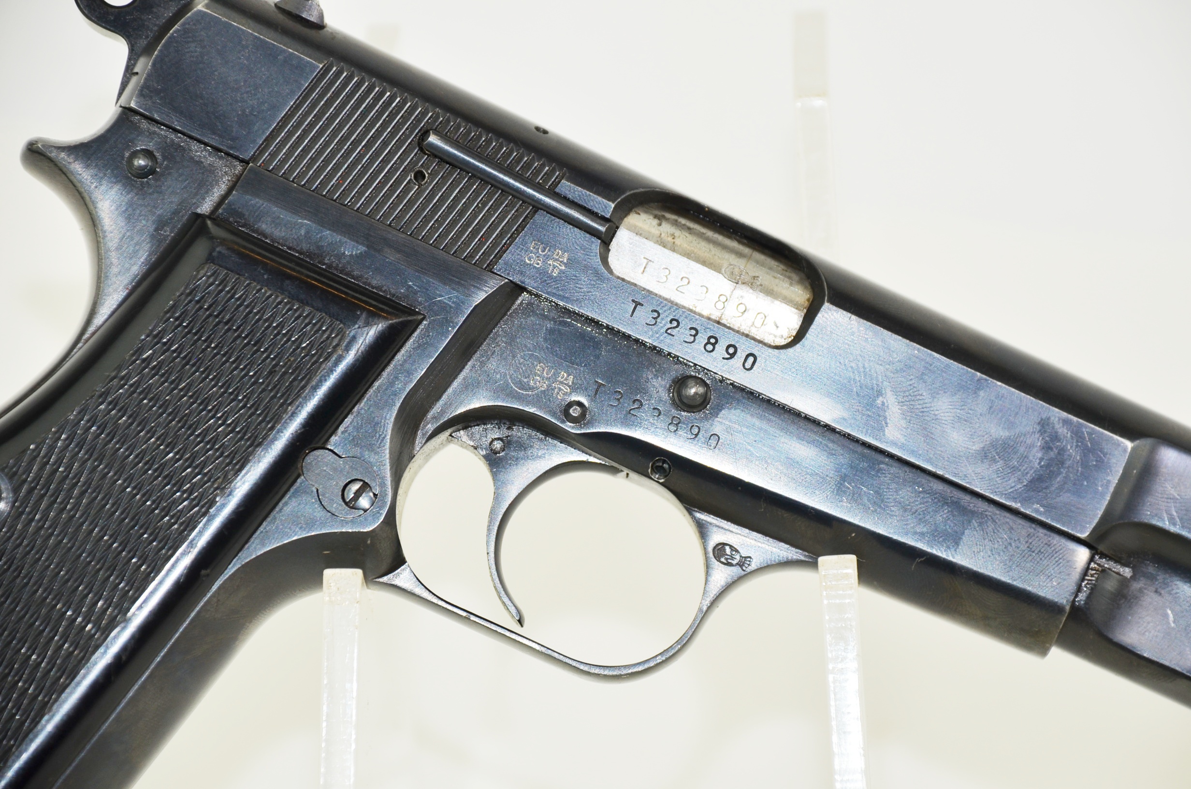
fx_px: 6685
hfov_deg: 10.2
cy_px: 394
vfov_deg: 6.8
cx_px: 596
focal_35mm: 202
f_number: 5.6
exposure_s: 1/125
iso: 220
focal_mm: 135
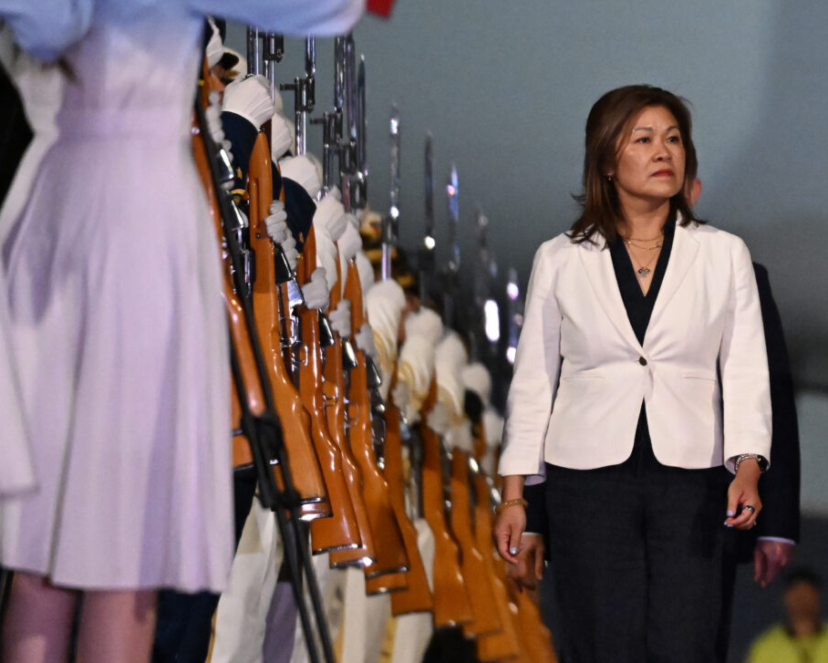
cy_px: 106
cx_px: 1124
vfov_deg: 2.9
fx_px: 12968
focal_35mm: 529
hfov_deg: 3.6
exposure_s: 1/200
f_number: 2.8
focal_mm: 200
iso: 6400
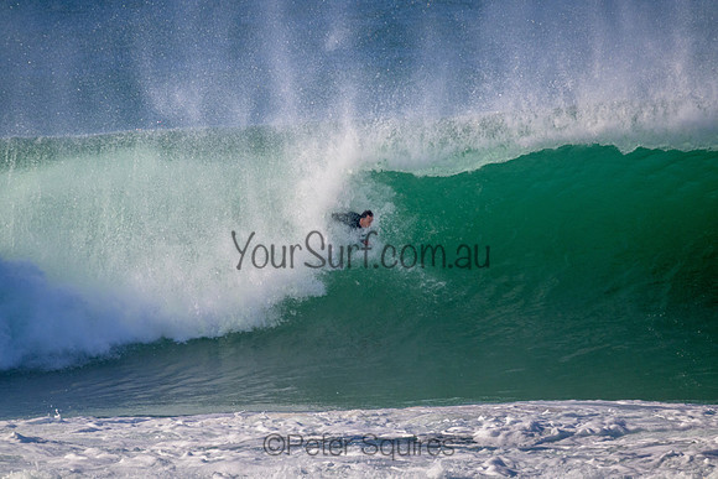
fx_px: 15959
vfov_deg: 1.7
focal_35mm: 800
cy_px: 240
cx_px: 359
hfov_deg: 2.6
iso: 1600
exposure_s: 1/2000
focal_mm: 800
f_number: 11
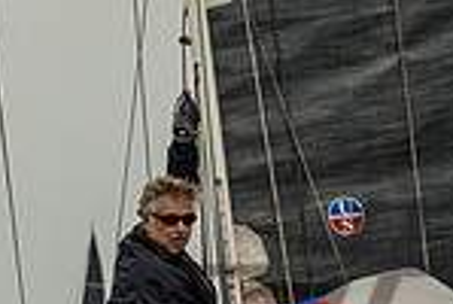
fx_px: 5636
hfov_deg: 4.6
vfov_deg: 3.1
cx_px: -6
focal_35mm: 447
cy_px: 342
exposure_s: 1/3200
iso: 400
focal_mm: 115
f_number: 6.3
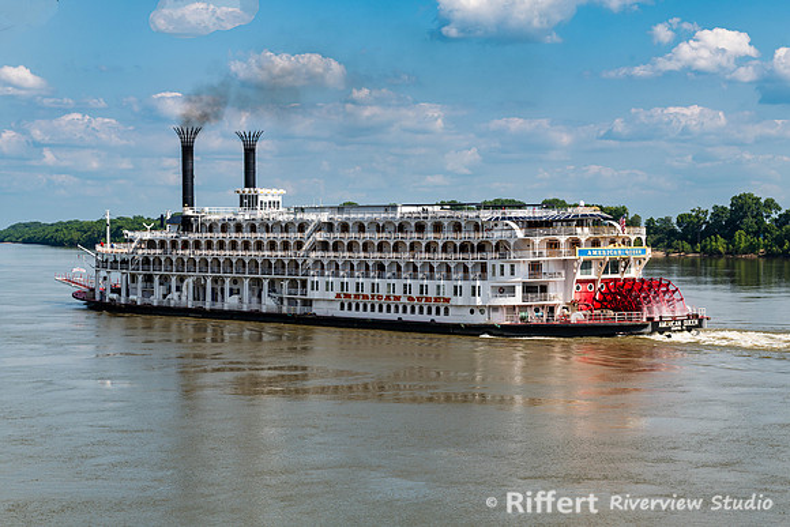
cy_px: 264
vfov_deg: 18.3
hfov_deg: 27.2
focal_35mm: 74
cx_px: 395
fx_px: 1632
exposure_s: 1/160
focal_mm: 70
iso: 64
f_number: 10
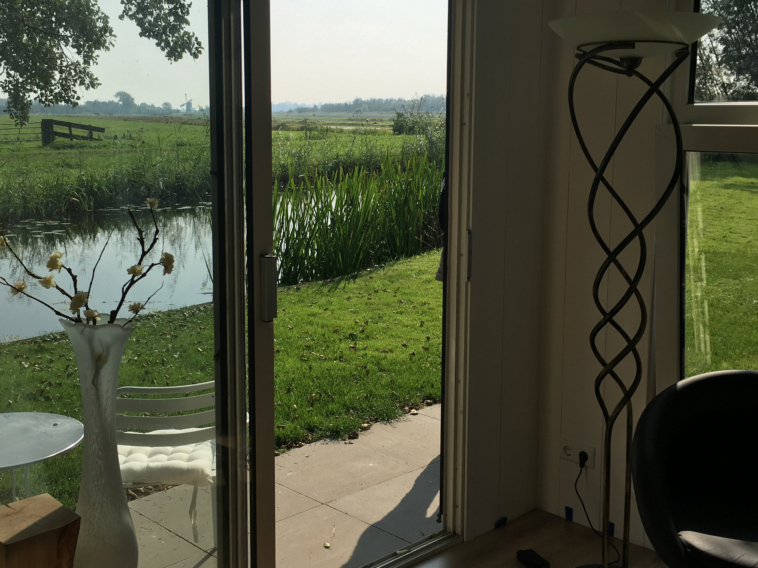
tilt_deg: -6.5
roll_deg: -0.4
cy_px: 250
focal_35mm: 42
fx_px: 920
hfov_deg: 44.7
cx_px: 344
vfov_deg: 34.3
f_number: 2.2
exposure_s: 1/1399
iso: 25
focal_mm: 4.15
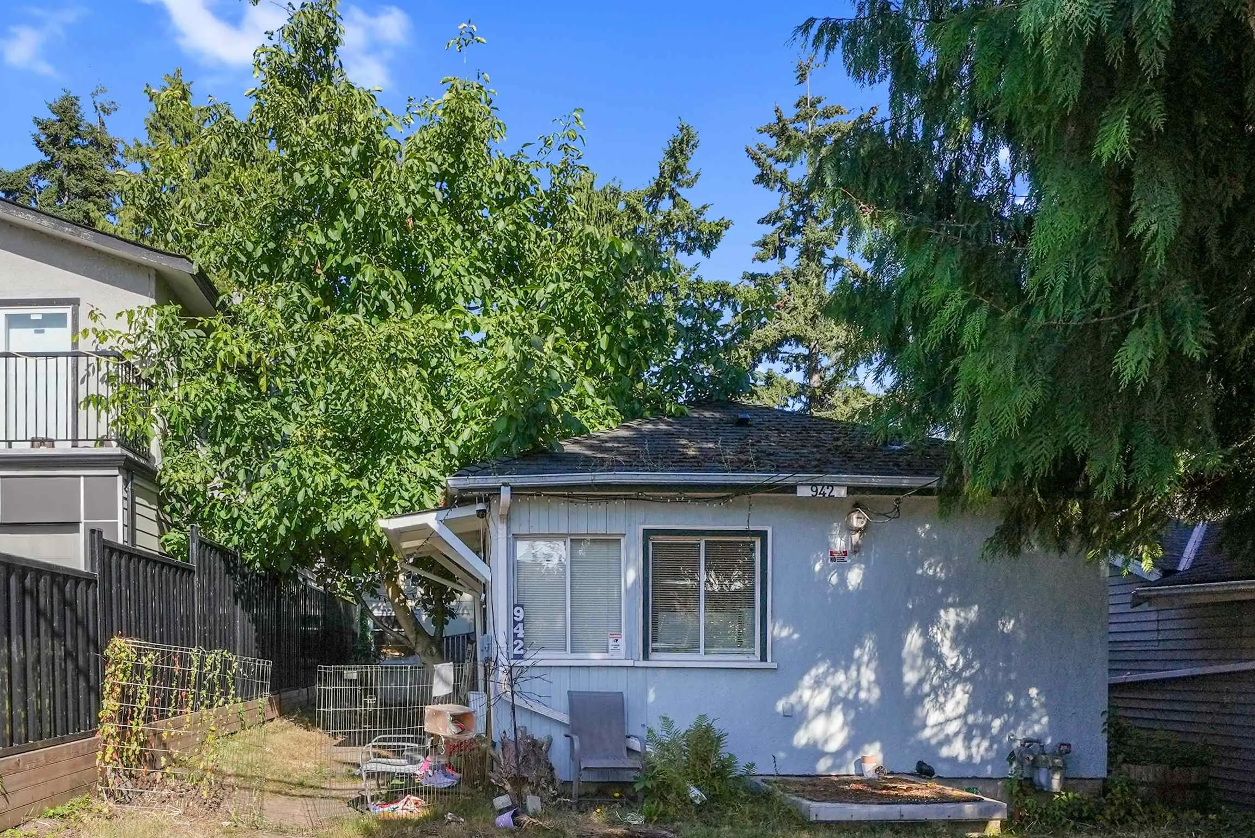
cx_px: 606
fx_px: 837
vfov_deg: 52.8
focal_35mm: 24
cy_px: 500
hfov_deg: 73.7
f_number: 13
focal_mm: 18
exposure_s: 1/500
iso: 800
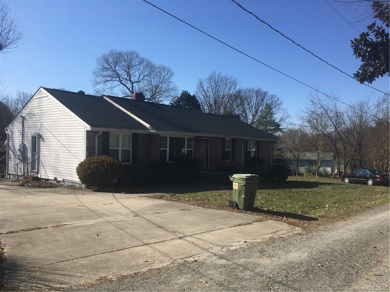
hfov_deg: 61.7
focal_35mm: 29
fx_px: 327
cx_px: 195
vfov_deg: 48.2
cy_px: 146
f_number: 2.2
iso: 25
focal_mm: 4.15
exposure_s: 1/1425
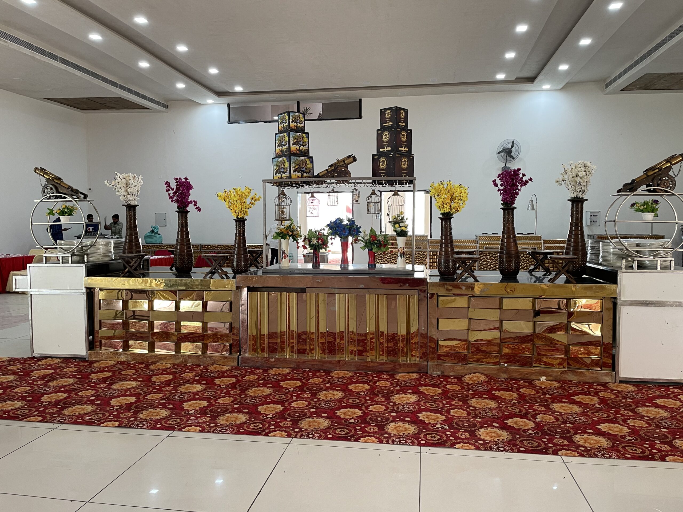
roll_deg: +0.7
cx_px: 342
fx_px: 513
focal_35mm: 26
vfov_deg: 53.1
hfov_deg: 67.3
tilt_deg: -2.6
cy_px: 256
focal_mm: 4.2
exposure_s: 1/52
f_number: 1.6
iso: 80
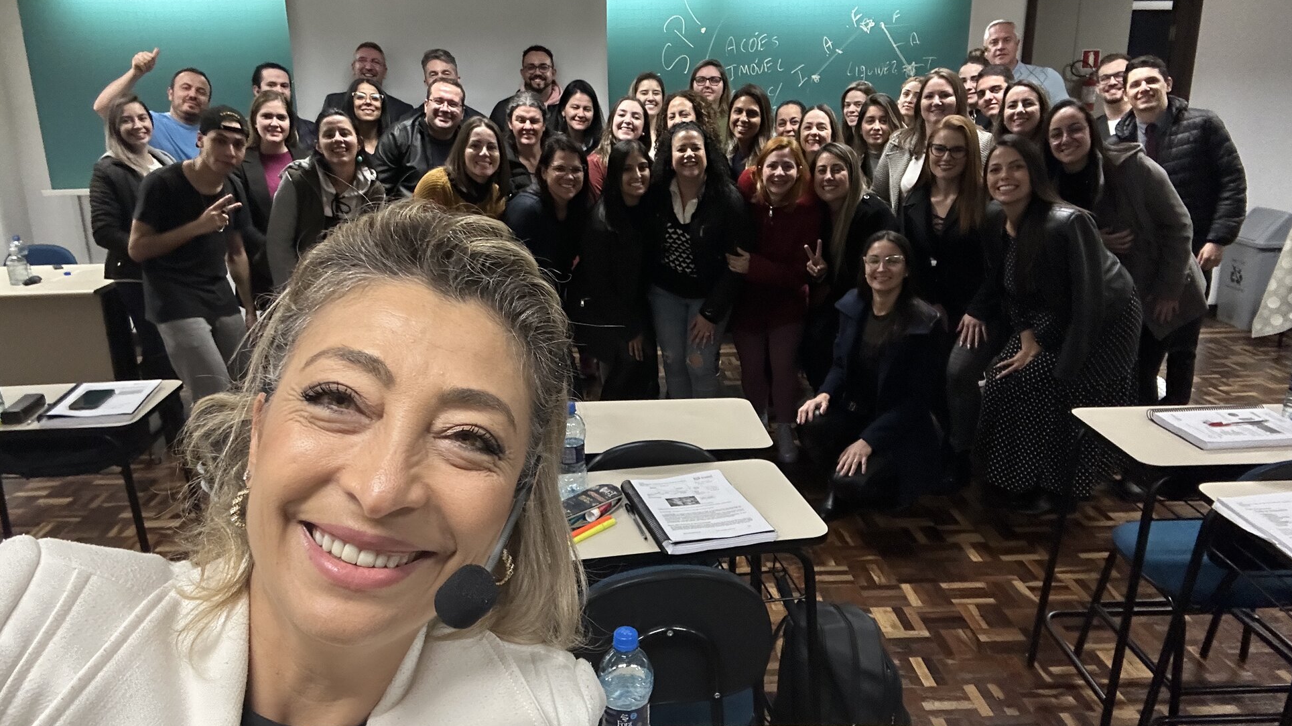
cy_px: 367
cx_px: 647
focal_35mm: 26
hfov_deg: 71.9
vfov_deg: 44.4
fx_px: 891
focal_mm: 2.69
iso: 250
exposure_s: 1/60
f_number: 1.9
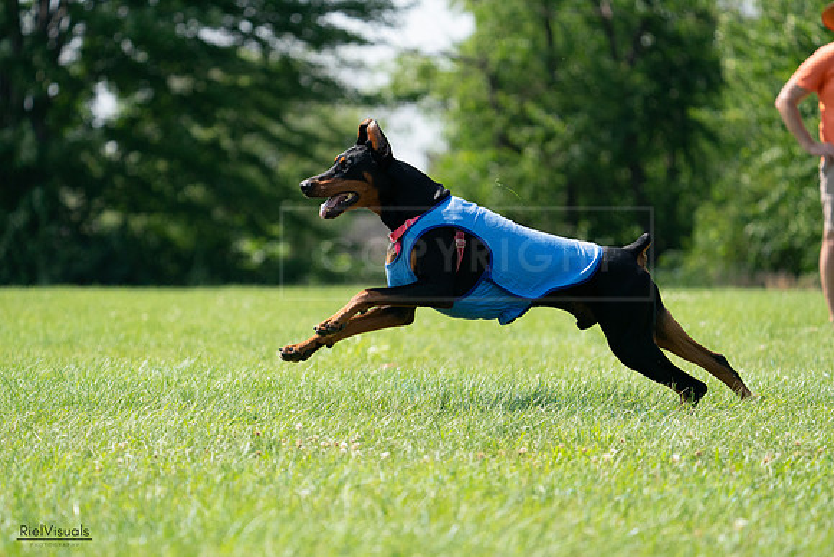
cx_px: 417
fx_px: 6418
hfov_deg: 7.4
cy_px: 278
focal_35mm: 277
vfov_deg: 5.0
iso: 1600
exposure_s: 1/4000
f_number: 5.6
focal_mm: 277
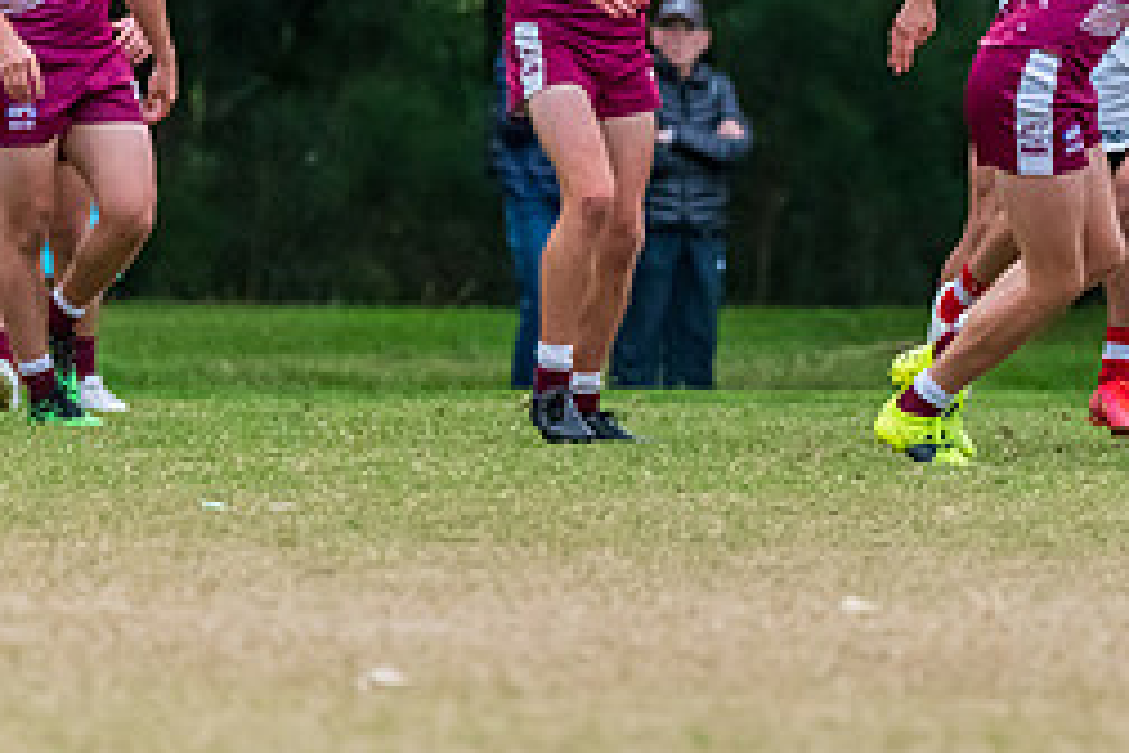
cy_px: 115
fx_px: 30324
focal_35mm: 967
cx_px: 1138
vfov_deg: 1.4
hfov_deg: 2.1
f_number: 6
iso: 3200
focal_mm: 380
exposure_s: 1/1250
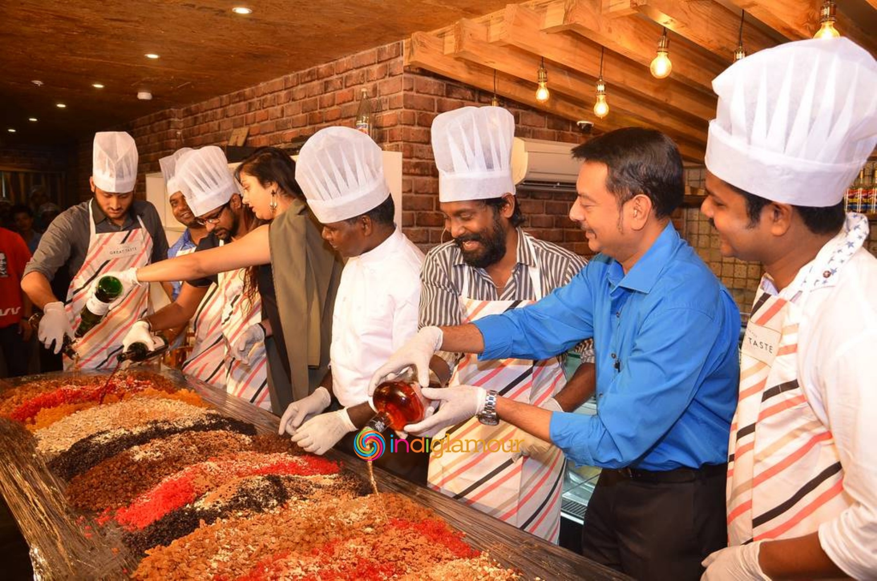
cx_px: 438
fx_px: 766
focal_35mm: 32
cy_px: 290
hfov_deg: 59.6
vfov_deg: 41.5
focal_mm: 21
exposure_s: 1/125
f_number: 4.5
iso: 800
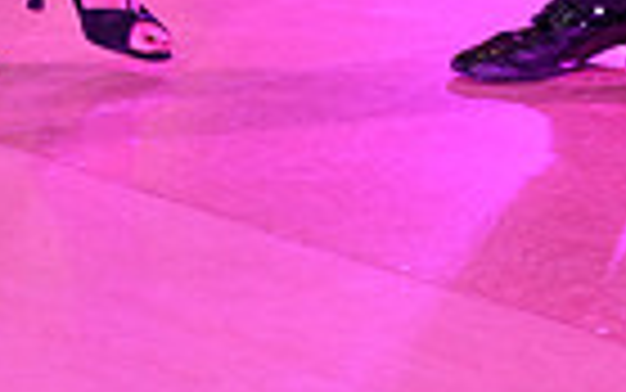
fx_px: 4216
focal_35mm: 247
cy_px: -775
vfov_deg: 5.1
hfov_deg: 8.5
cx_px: 308
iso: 2500
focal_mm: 58
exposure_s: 1/250
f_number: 5.6
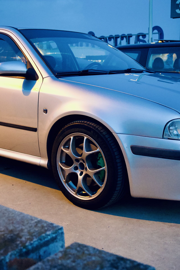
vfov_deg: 45.0
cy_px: 135
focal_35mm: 44
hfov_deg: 30.8
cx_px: 90
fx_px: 326
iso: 6400
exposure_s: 1/125
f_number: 4.5
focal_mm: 29
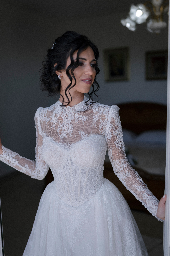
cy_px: 128
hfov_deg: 37.9
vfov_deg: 54.4
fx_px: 248
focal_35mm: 35
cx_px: 85
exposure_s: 1/2000
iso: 160
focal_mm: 35
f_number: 1.6
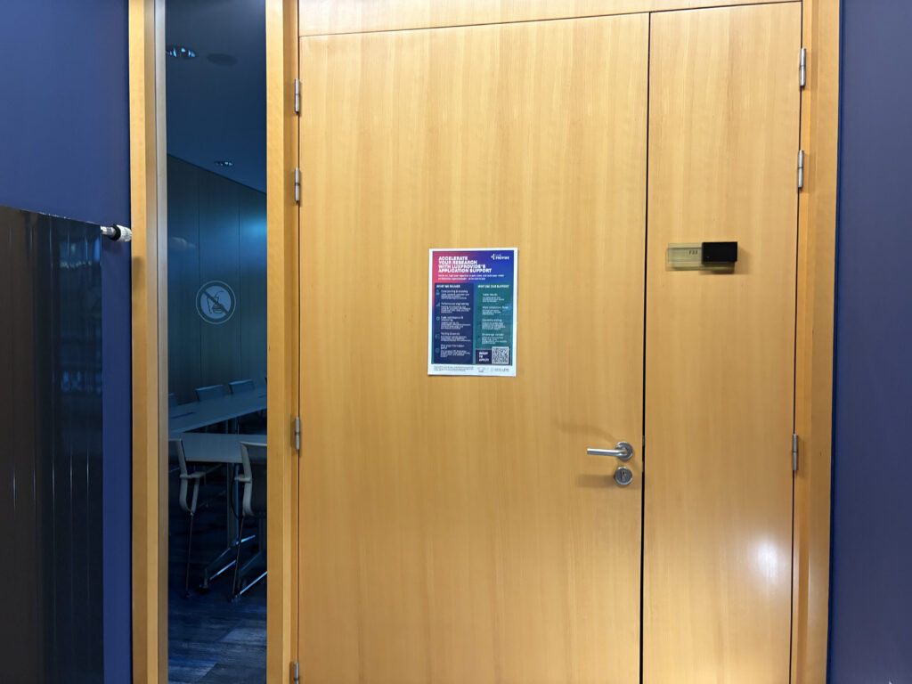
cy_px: 342
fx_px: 685
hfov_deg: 67.3
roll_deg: +0.0
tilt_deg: -1.0
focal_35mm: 26
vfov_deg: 53.1
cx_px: 456
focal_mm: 5.96
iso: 320
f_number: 1.6
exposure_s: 1/50
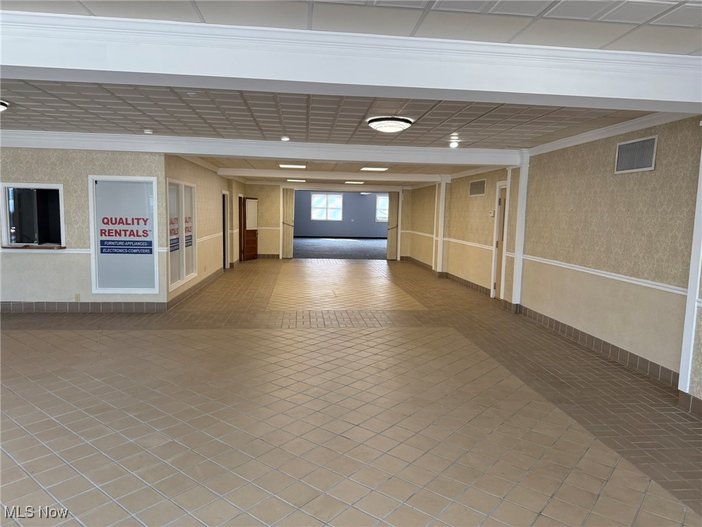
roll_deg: -0.7
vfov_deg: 56.8
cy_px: 264
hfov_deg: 71.6
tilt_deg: -6.7
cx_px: 351
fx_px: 487
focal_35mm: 24
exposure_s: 1/237
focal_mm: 6.76
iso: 160
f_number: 1.78
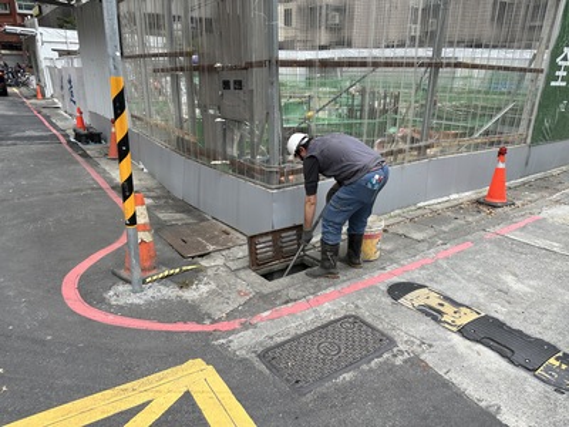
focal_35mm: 24
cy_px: 214
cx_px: 284
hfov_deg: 71.6
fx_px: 394
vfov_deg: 56.8
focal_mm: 6.86
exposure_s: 1/529
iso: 80
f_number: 1.78
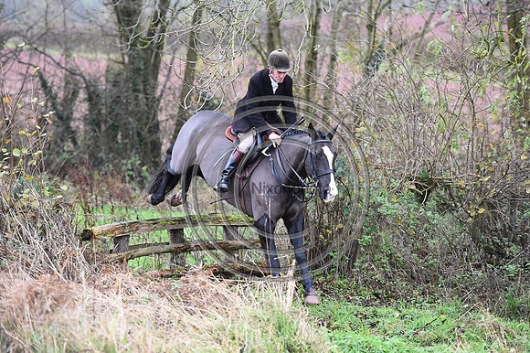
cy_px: 176
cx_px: 265
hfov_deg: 14.7
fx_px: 2060
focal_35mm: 140
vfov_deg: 9.8
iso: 1800
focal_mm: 140
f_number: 3.5
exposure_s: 1/1000
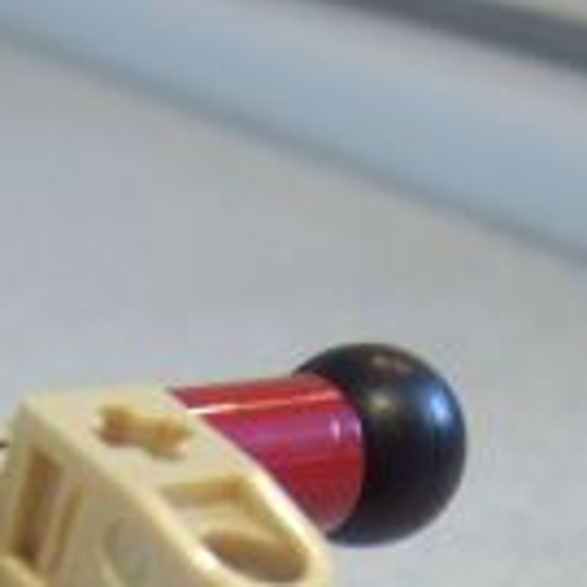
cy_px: 1039
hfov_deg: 13.3
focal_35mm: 130
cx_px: 13
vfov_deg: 12.3
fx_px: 2494
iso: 100
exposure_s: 1/19
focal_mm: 8.13
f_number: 2.7
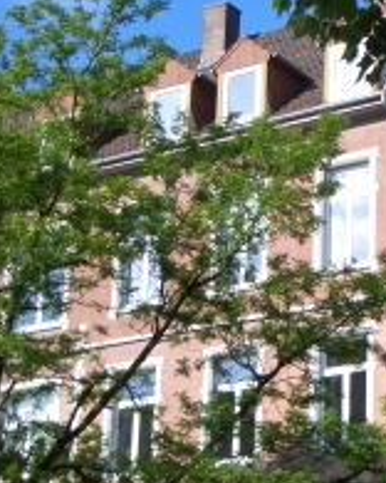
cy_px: 246
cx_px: 435
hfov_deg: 13.3
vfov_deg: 17.0
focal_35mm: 113
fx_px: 1614
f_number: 3.1
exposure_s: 1/640
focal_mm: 8.2
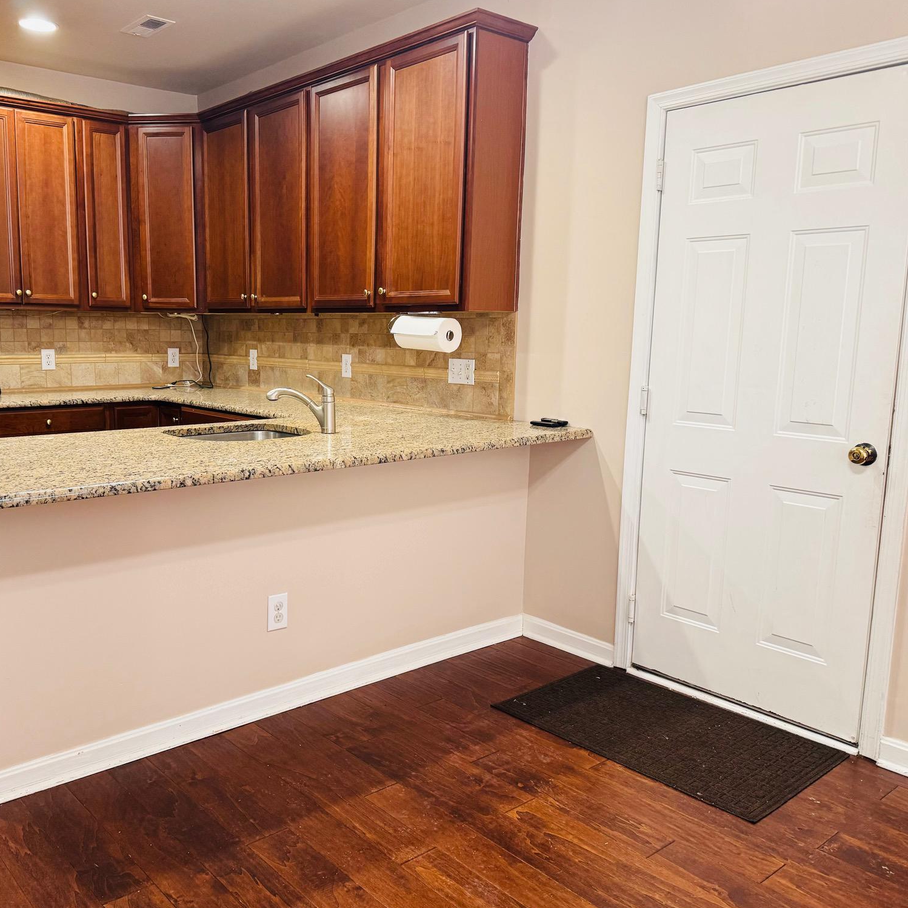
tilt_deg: -8.4
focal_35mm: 29
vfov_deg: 55.6
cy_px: 449
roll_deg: -0.3
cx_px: 346
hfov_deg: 55.0
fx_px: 861
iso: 200
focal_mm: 6.86
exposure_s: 1/60
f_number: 1.78
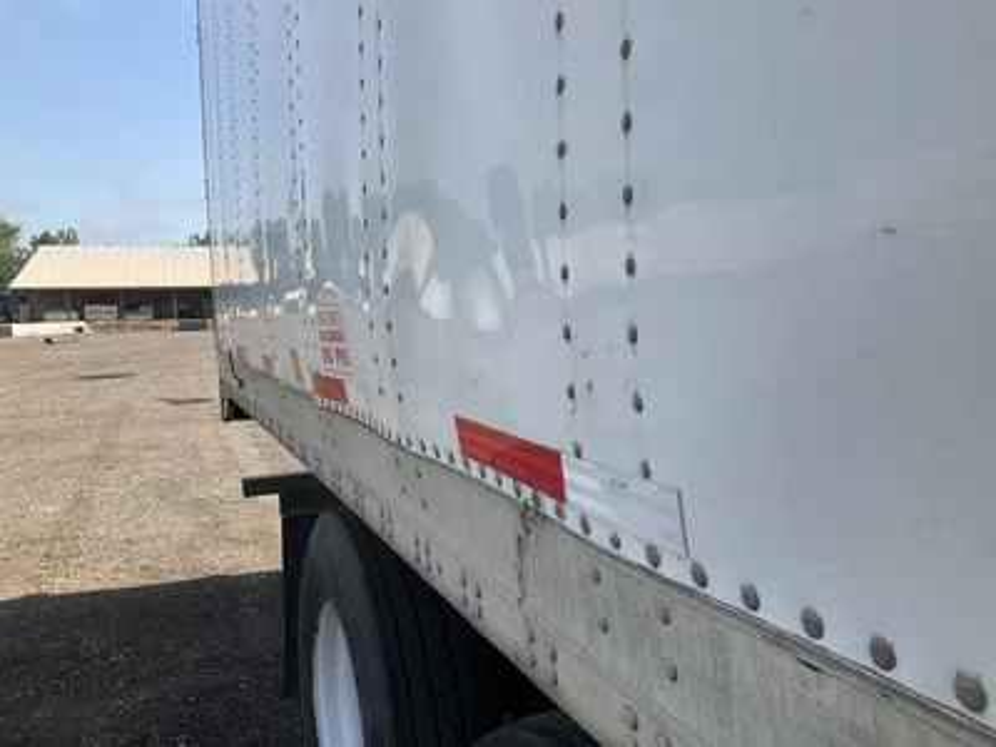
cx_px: 498
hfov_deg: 61.7
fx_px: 834
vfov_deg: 48.2
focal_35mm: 29
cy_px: 374
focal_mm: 3
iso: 25
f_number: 1.8
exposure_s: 1/1121
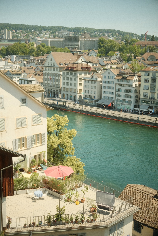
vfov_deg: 47.4
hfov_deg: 32.6
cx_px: 79
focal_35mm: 41
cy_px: 118
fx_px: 270
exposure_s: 1/4000
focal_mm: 27
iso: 640
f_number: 2.8
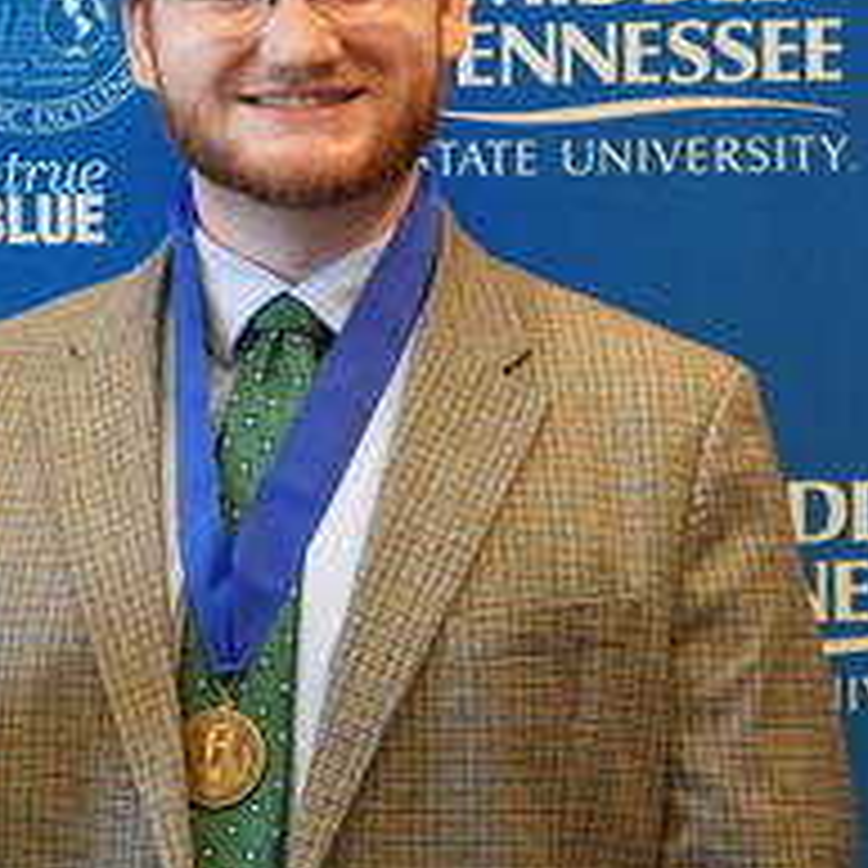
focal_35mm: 124
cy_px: 499
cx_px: 292
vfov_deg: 14.1
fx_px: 3518
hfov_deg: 14.0
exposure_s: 1/160
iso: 2500
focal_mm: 47
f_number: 4.5
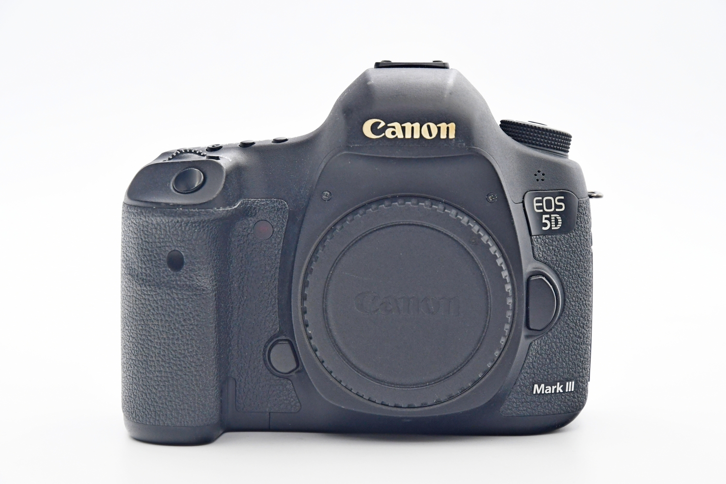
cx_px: 363
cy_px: 242
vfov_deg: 14.1
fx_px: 1956
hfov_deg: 21.0
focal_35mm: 97
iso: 1250
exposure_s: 1/125
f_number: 8
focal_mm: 65
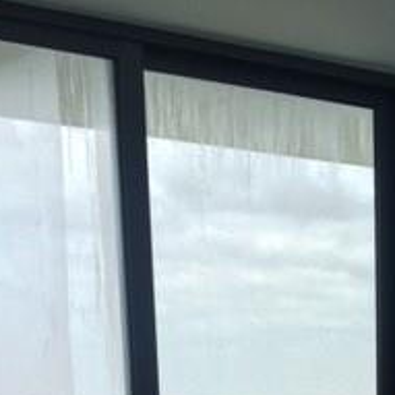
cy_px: 622
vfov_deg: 17.7
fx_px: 1110
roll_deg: -1.0
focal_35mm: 86
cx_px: 482
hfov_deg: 19.0
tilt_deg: -11.1
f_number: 2.2
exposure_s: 1/760
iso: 32
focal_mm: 4.15
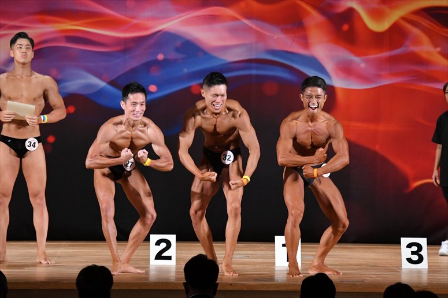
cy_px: 149
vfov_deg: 6.8
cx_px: 224
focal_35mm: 202
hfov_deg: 10.2
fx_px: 2513
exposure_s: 1/400
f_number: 5.6
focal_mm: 135
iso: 3200
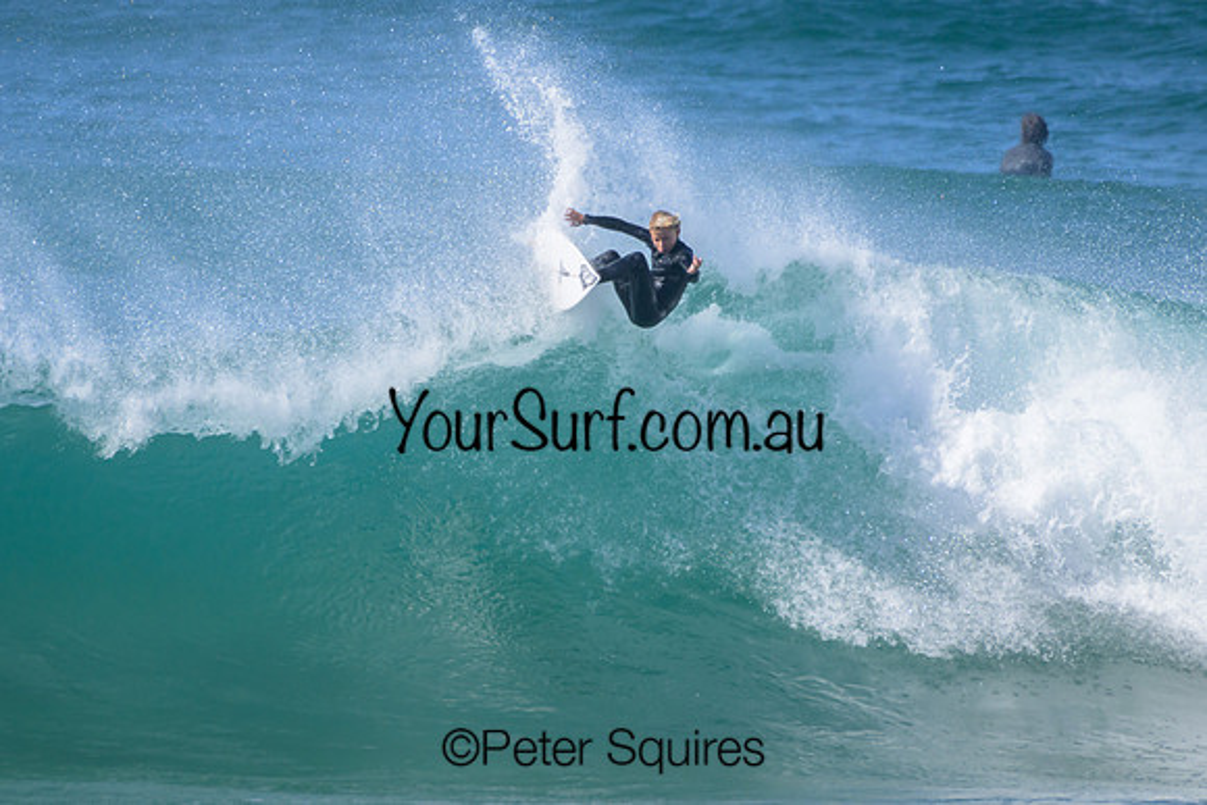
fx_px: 39957
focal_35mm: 1192
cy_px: 362
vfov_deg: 1.2
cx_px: 488
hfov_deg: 1.7
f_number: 11
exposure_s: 1/2000
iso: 900
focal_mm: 1000
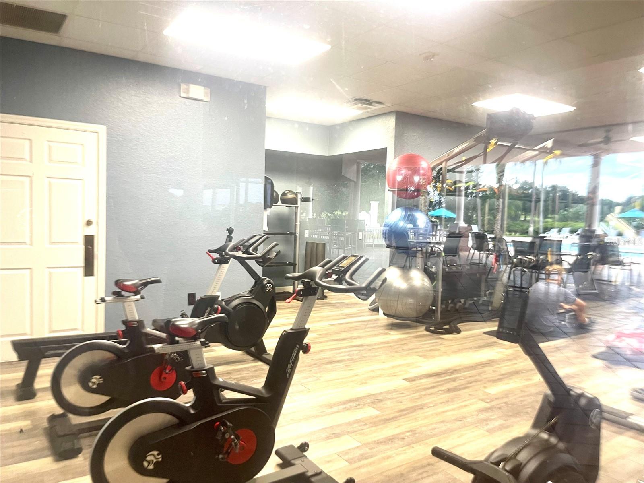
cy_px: 242
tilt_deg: -4.1
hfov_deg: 69.4
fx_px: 465
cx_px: 322
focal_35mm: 25
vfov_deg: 54.9
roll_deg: -1.8
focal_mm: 5.1
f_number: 1.6
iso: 160
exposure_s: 1/60
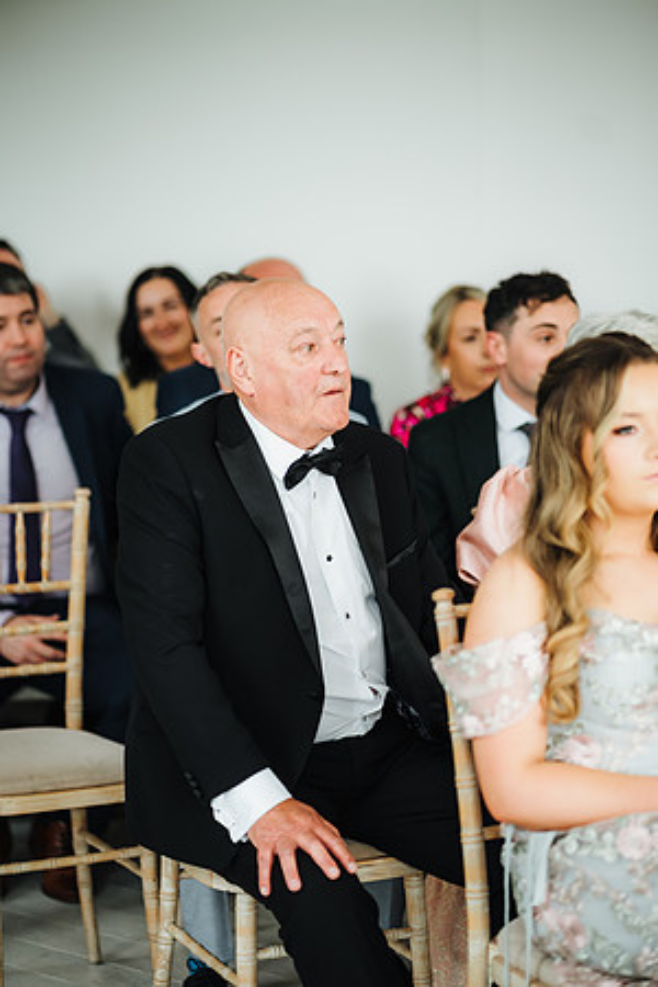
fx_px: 2330
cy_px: 494
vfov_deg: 23.9
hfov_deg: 16.1
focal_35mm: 85
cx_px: 329
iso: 500
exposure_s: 1/200
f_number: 2
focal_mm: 85
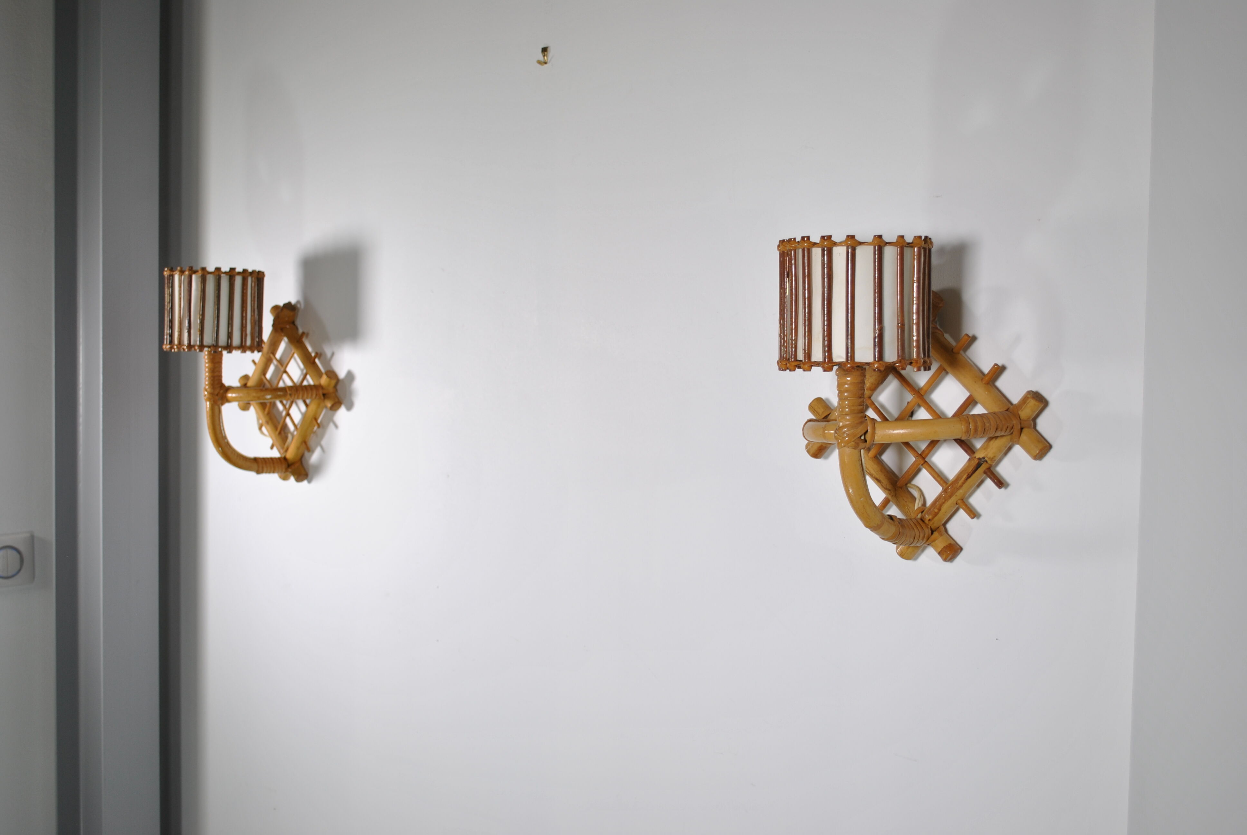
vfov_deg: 32.0
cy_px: 418
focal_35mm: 42
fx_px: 1457
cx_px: 624
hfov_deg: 46.3
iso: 100
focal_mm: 28
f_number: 4.5
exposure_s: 1/50
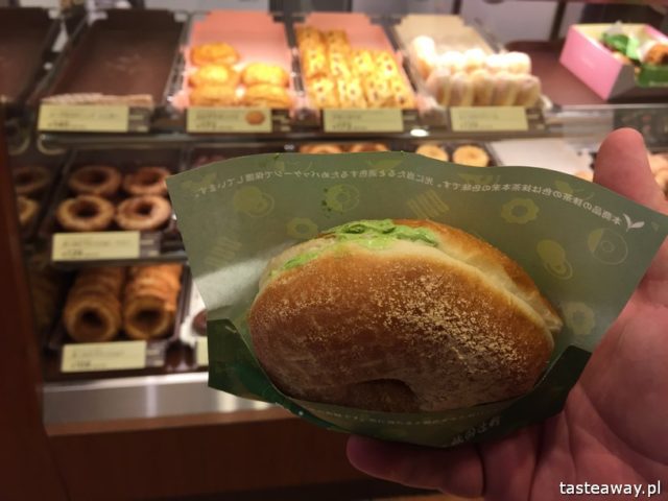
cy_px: 250
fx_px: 560
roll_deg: -3.6
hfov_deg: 61.7
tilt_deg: -34.7
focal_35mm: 29
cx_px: 334
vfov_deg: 48.2
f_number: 2.2
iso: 32
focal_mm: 4.15
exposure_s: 1/30
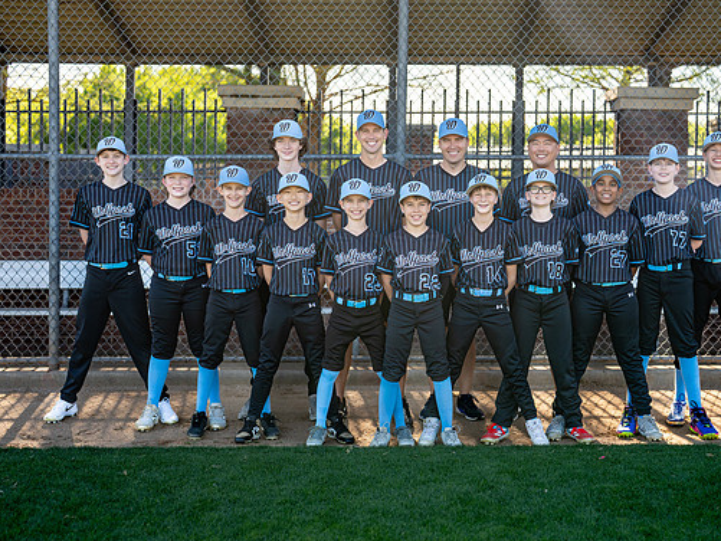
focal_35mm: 59
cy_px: 283
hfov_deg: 32.6
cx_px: 422
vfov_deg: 24.8
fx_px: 1229
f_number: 2.5
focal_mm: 50
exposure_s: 1/800
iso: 125
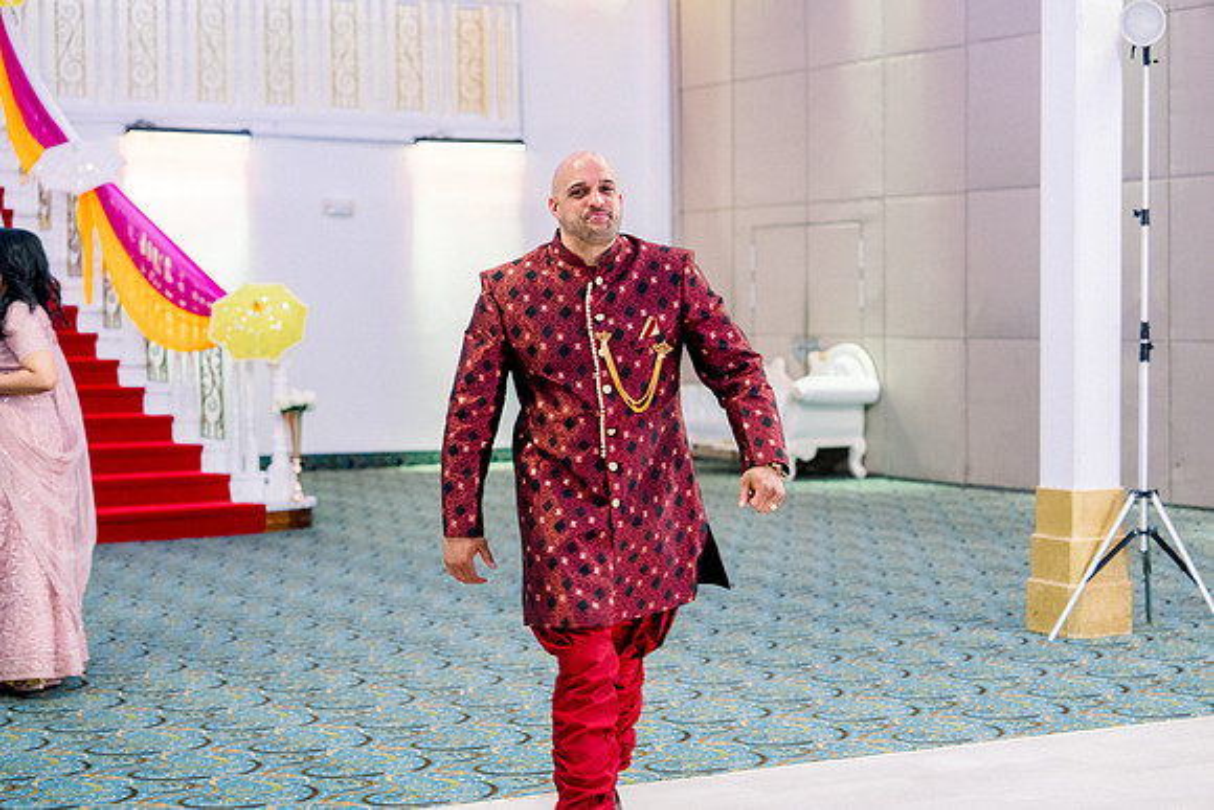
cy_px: 405
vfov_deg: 19.5
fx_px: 2361
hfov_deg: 28.8
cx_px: 607
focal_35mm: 70
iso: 3200
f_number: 2.8
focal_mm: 70
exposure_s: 1/125
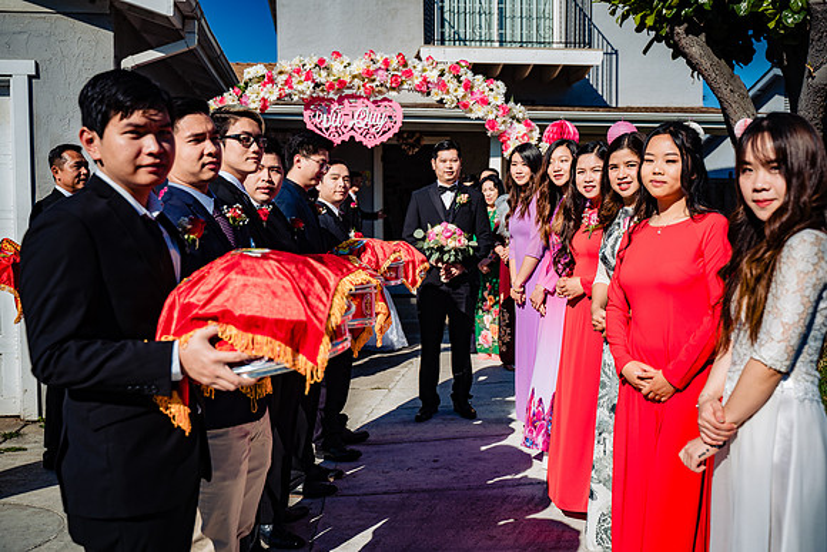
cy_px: 276
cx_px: 414
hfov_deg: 53.1
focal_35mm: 36
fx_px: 827
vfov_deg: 36.9
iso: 100
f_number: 3.5
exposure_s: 1/1600
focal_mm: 36
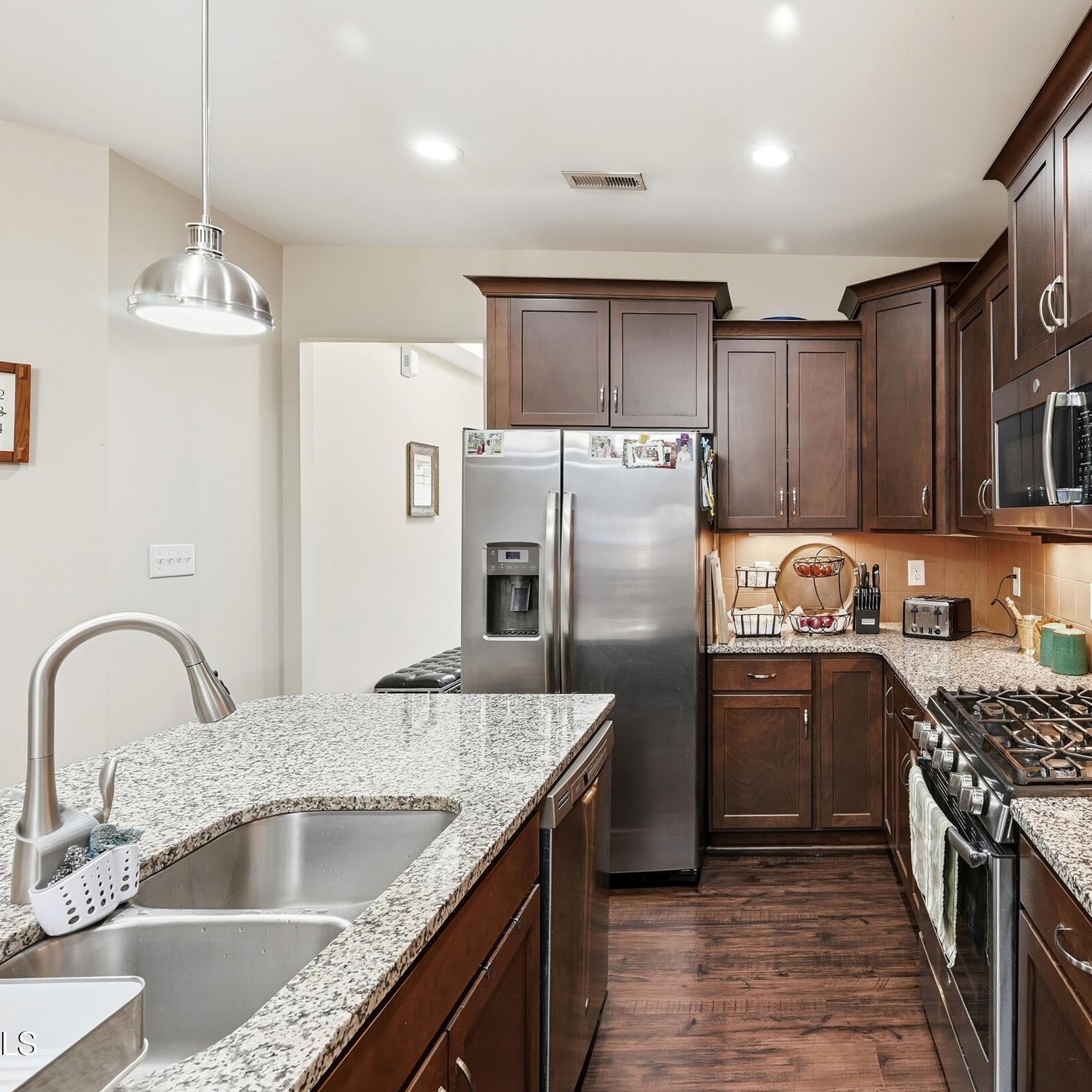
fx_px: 749
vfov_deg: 72.1
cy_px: 534
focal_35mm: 21
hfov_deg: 68.4
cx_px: 792
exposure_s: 1/80
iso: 250
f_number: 9
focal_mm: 16
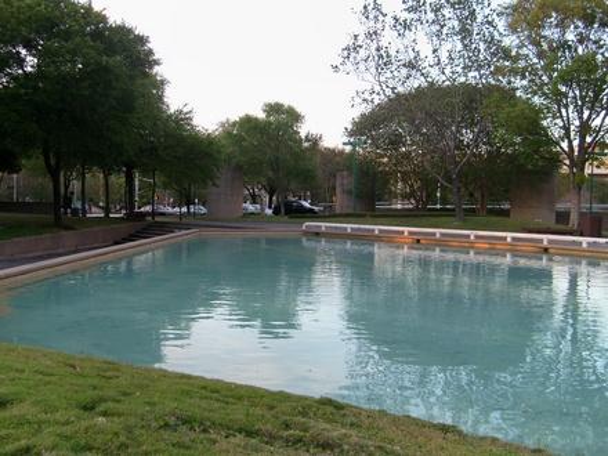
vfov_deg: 40.7
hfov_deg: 52.6
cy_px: 228
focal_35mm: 35
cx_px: 304
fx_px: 615
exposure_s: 1/90
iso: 80
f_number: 2.8
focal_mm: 5.8
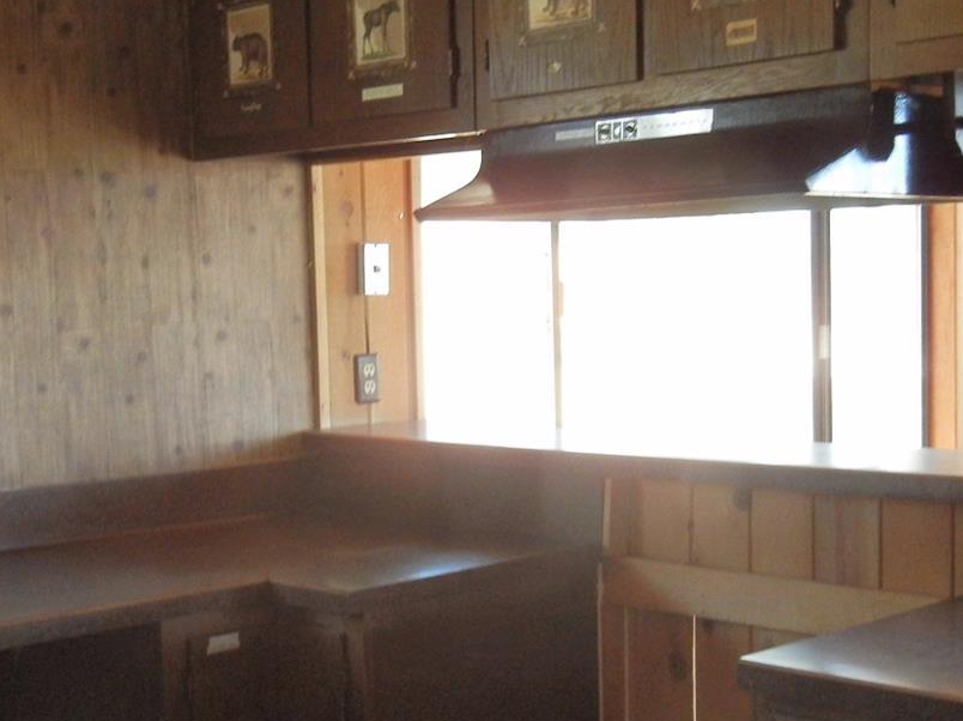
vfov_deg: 26.0
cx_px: 410
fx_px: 1557
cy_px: 432
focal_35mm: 56
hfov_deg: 34.3
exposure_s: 1/42
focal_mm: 5.4
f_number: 3.5
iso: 400
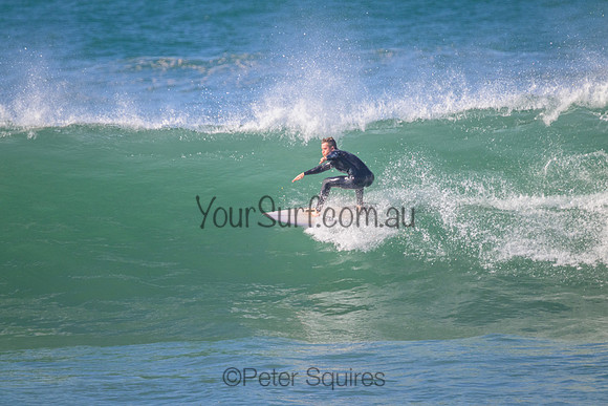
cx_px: 304
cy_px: 203
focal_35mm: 800
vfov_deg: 1.7
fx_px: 13514
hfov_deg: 2.6
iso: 1800
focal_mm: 800
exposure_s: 1/2000
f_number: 11
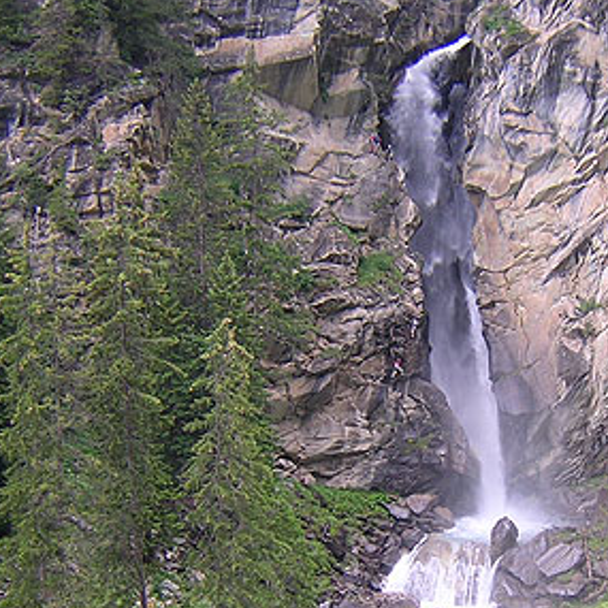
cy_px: 486
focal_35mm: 58
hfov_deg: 29.4
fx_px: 1153
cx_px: 388
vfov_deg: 28.9
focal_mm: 4.7
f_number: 2.6
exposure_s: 1/62.5
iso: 100
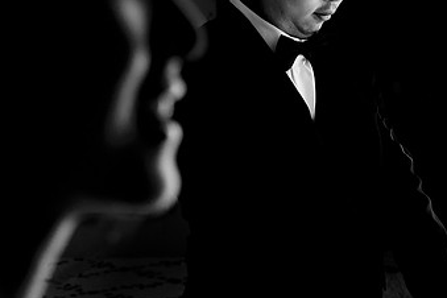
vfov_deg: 12.4
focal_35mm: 110
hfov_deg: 18.2
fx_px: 1366
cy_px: 192
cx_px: 437
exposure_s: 1/500
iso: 250
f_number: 2.8
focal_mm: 33
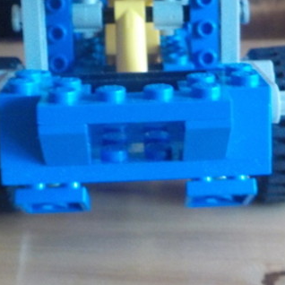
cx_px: 157
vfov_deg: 22.8
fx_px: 699
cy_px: 72
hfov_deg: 23.0
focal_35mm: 75
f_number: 3.3
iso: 400
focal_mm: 4.1
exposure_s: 1/10
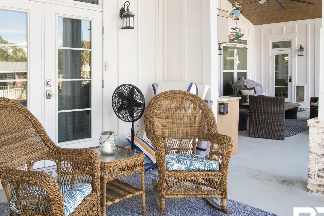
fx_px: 288
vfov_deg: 40.8
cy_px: 78
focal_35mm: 32
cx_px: 99
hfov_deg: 57.0
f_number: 11
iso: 200
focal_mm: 18
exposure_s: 1/20
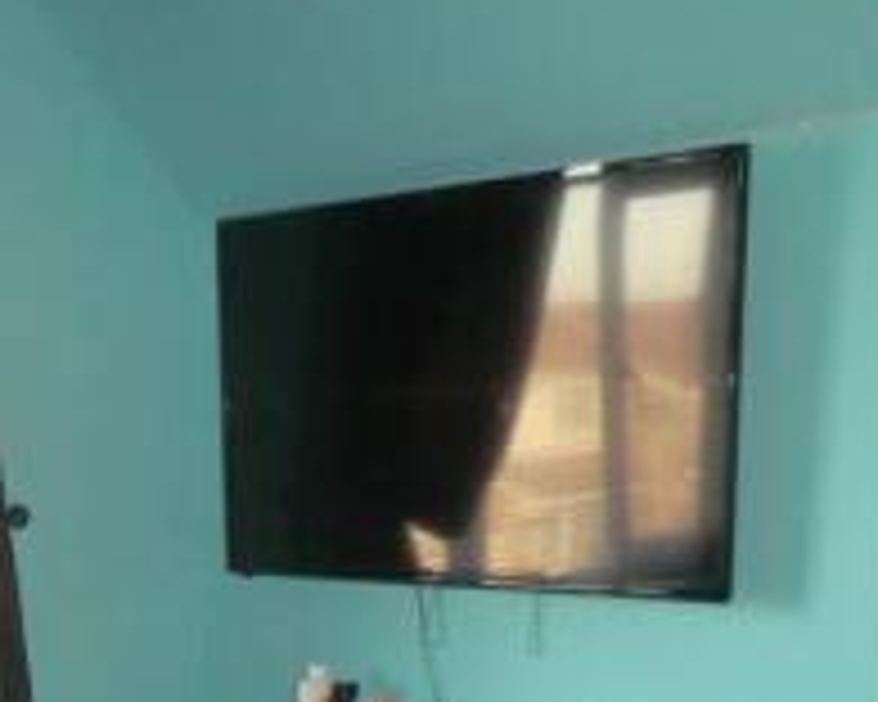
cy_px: 925
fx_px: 1819
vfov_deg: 20.0
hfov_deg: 26.6
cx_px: 160
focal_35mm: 70
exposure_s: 1/60
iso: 400
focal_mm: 4.3
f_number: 3.2
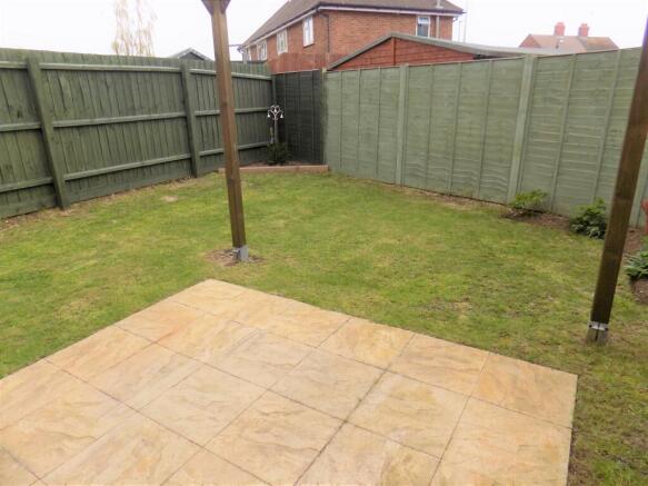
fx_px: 430
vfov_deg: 58.9
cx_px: 324
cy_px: 243
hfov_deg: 73.9
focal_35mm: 23
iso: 80
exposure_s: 1/160
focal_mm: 4
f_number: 3.1
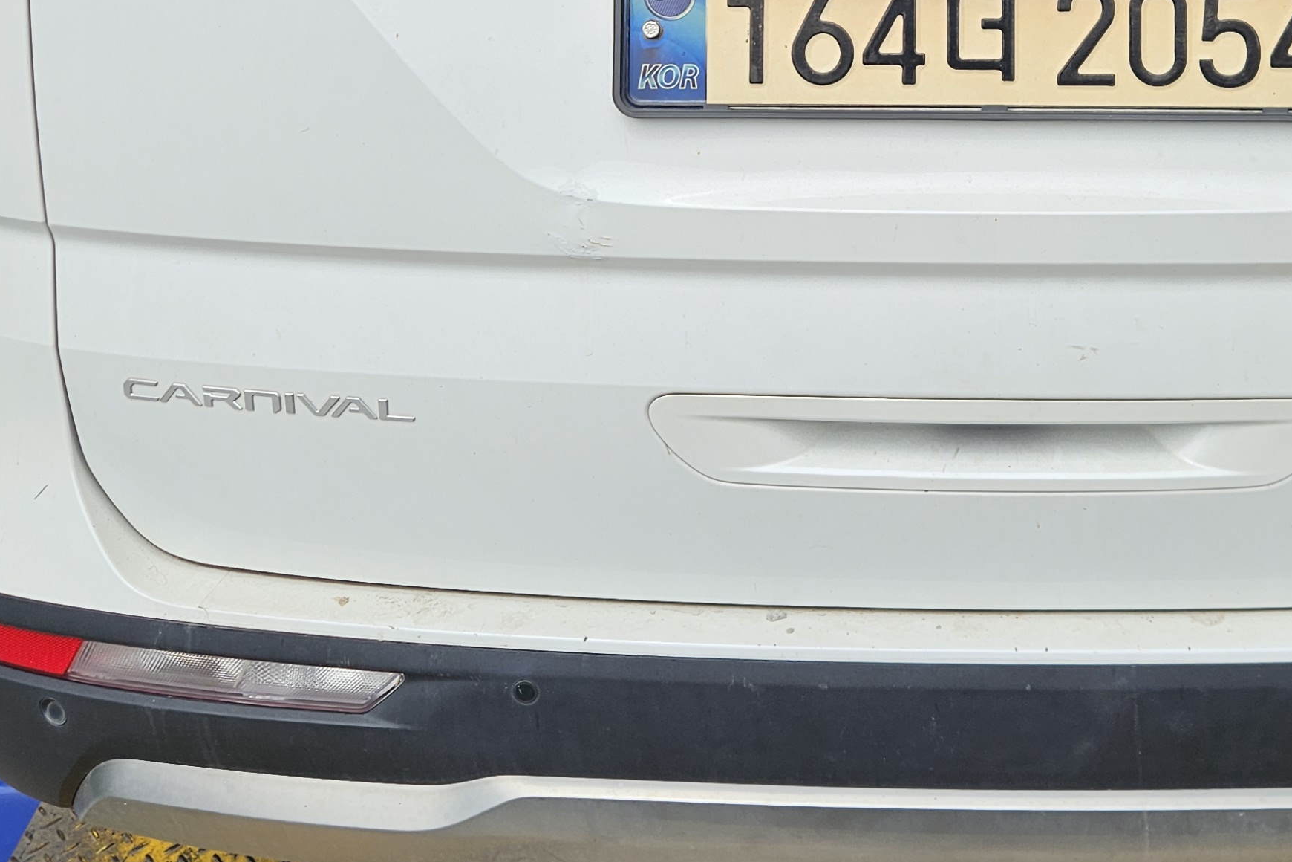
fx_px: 1974
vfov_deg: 23.5
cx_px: 958
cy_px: -16
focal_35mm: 55
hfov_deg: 35.5
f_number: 1.8
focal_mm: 5.4
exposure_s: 1/1601
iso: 32
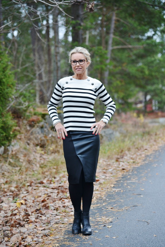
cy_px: 124
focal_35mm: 120
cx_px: 82
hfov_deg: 11.4
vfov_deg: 17.1
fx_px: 824
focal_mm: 120
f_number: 4
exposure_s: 1/200
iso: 1000
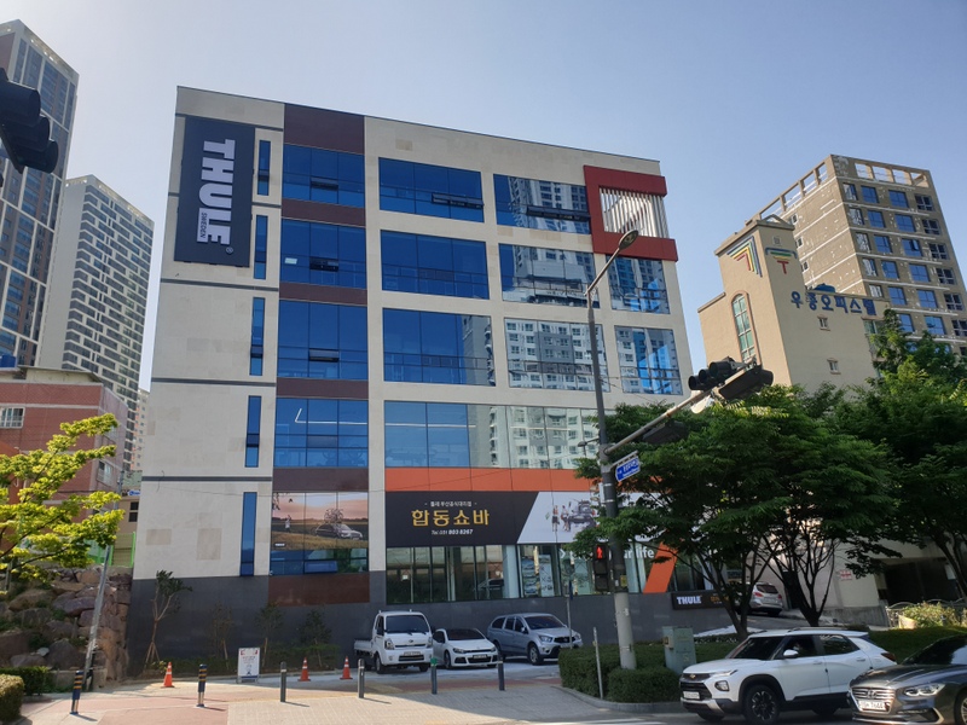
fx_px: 726
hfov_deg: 67.3
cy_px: 362
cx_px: 484
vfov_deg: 53.1
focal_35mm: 26
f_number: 2.4
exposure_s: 1/1377
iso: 50
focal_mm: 4.3
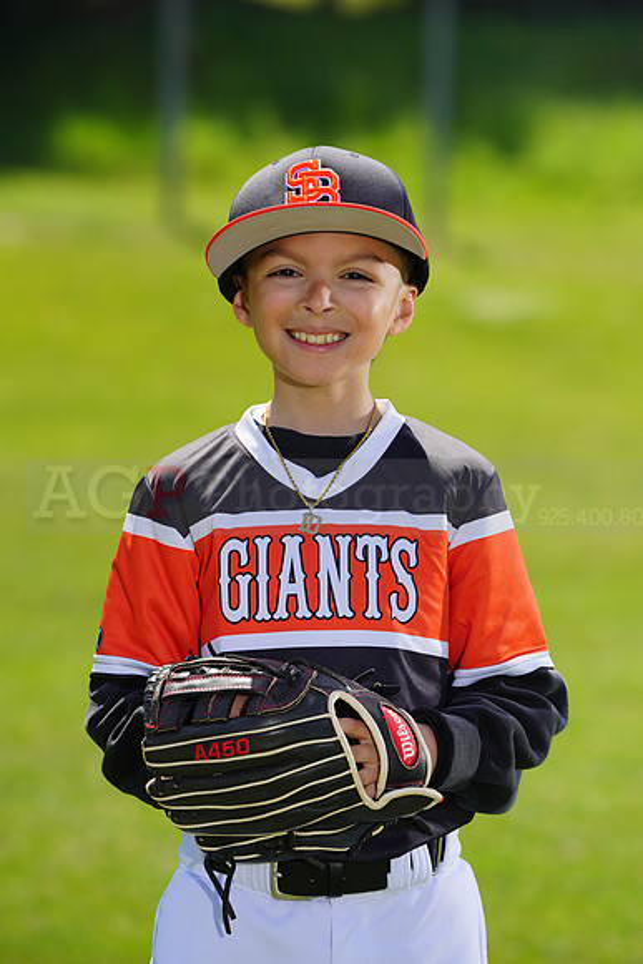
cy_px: 482
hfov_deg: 5.1
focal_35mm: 271
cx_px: 322
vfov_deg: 7.6
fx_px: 7256
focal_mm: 271
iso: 100
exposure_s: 1/250
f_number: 8
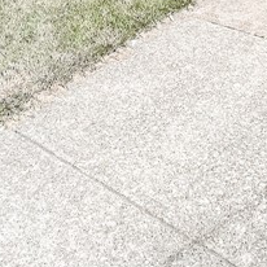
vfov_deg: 20.8
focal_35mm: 57
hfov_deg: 29.6
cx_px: 198
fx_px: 497
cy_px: -214
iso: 32
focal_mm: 1.57
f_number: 1.8
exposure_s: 1/1500
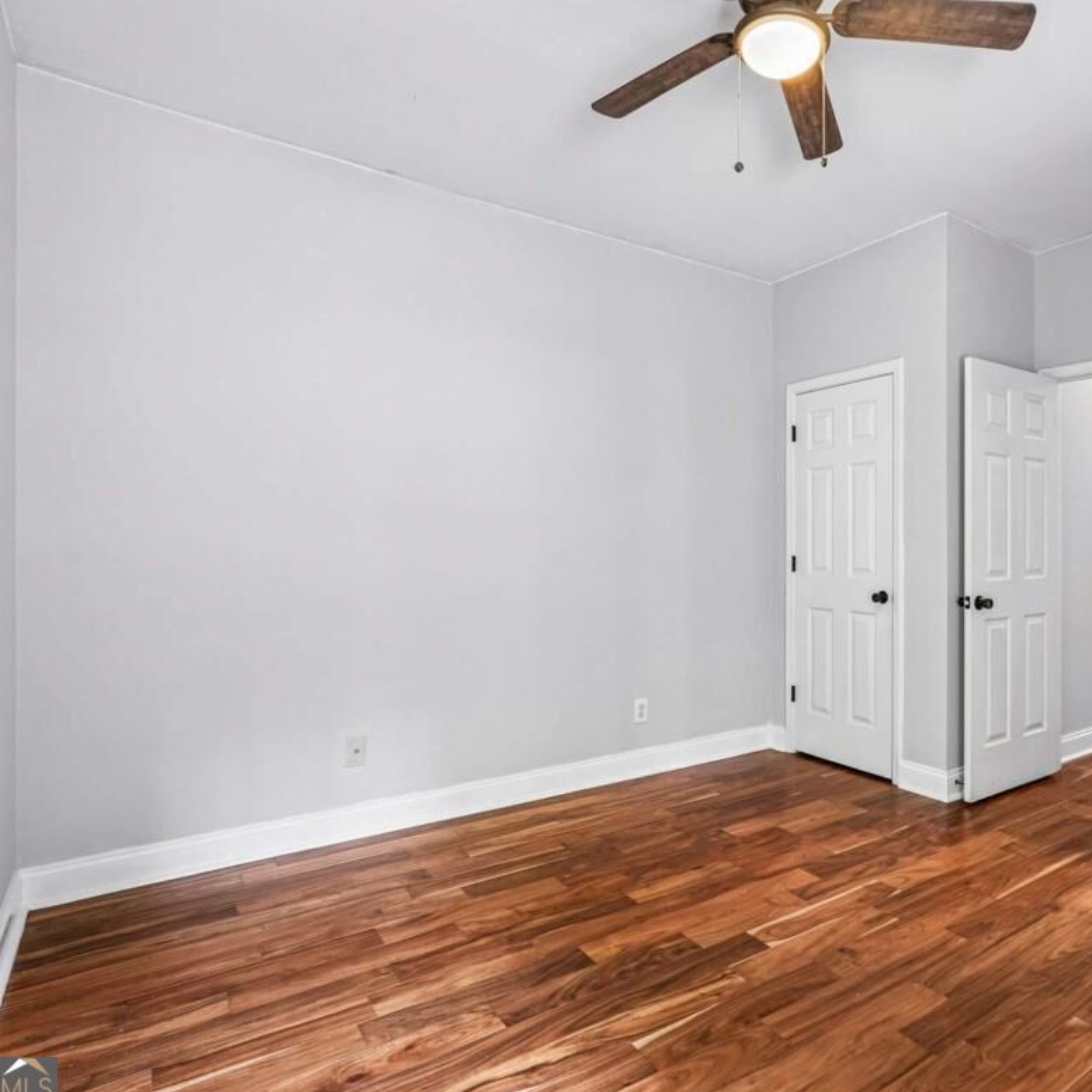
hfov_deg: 68.4
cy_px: 551
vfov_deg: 70.5
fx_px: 773
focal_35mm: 22
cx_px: 731
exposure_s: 1/6
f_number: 8
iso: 800
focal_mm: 16.5
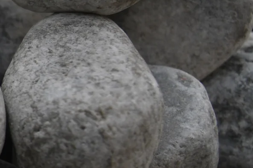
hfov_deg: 13.5
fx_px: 914
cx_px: -254
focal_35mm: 130
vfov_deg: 10.5
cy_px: 73
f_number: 4
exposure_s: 1/1000
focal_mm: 20
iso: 100
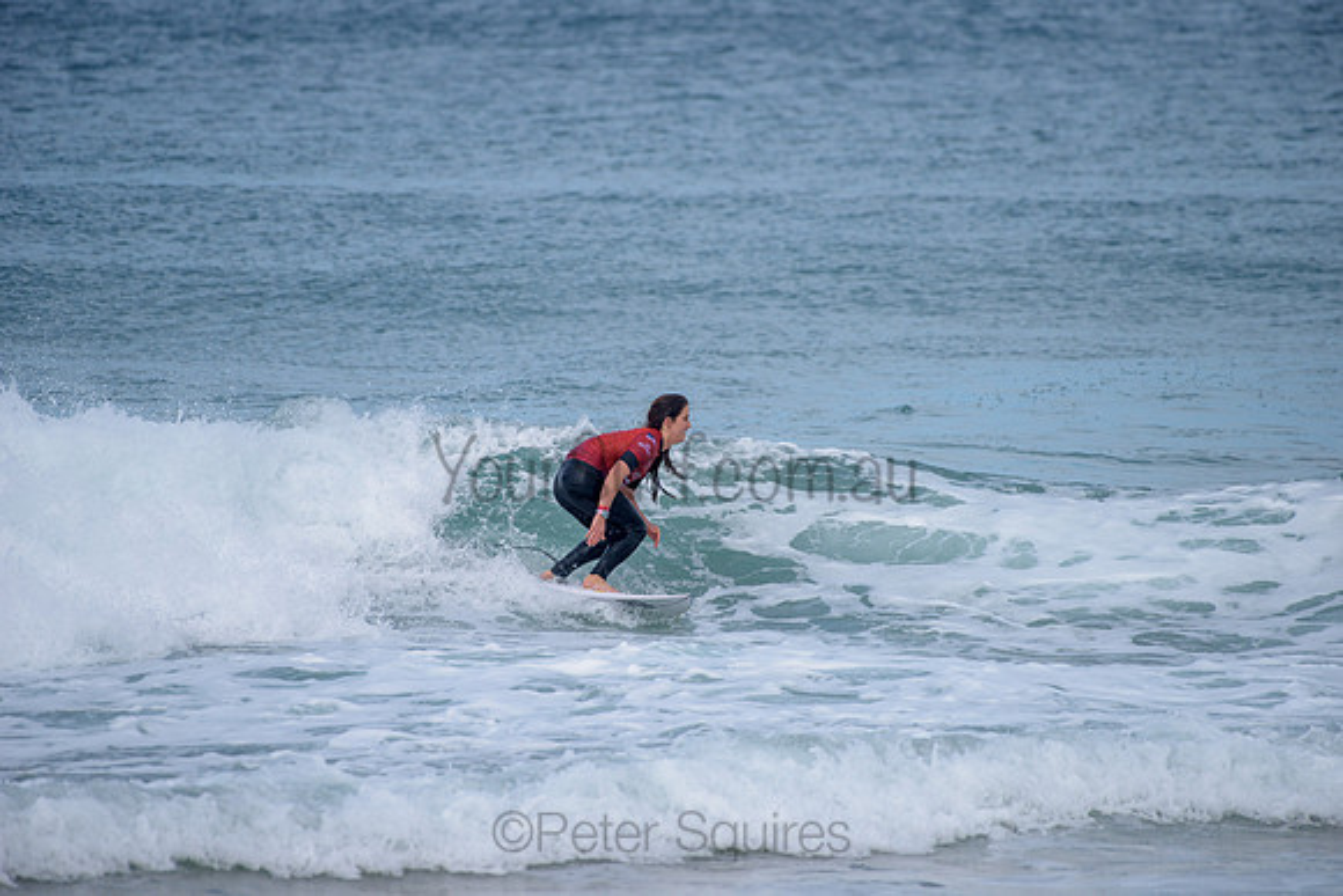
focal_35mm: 500
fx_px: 18656
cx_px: 672
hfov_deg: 4.1
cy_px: 448
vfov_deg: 2.8
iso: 250
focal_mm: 500
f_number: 6.3
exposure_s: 1/2500
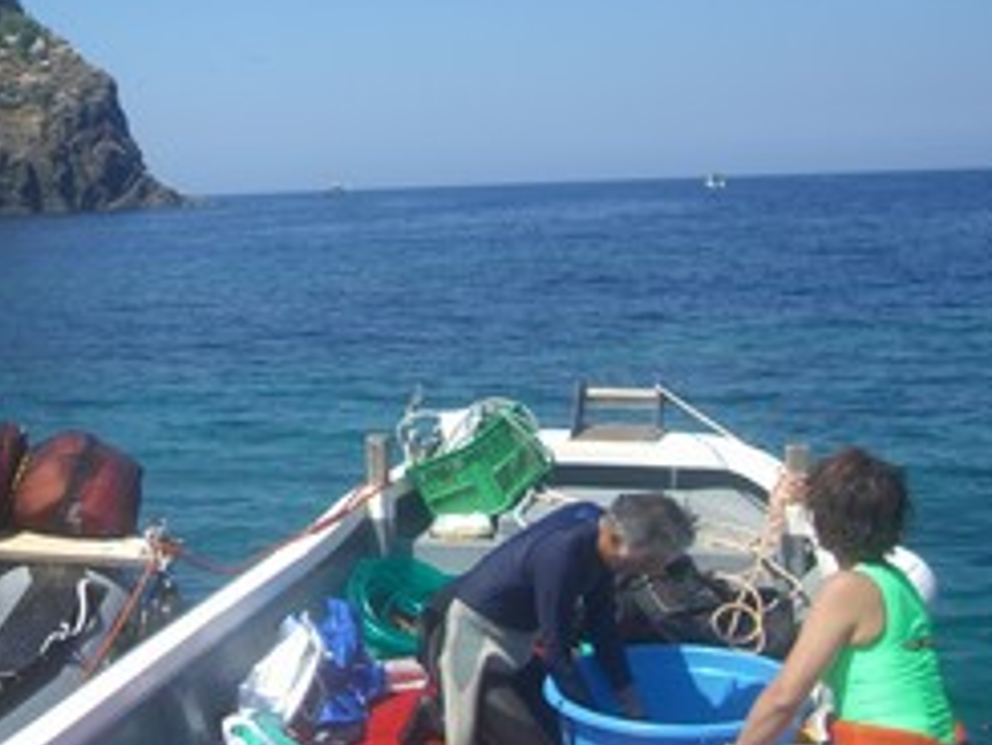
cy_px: 292
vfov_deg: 23.6
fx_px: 1778
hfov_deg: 30.6
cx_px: 243
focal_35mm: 62
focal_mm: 7.9
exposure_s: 1/250
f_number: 5.6
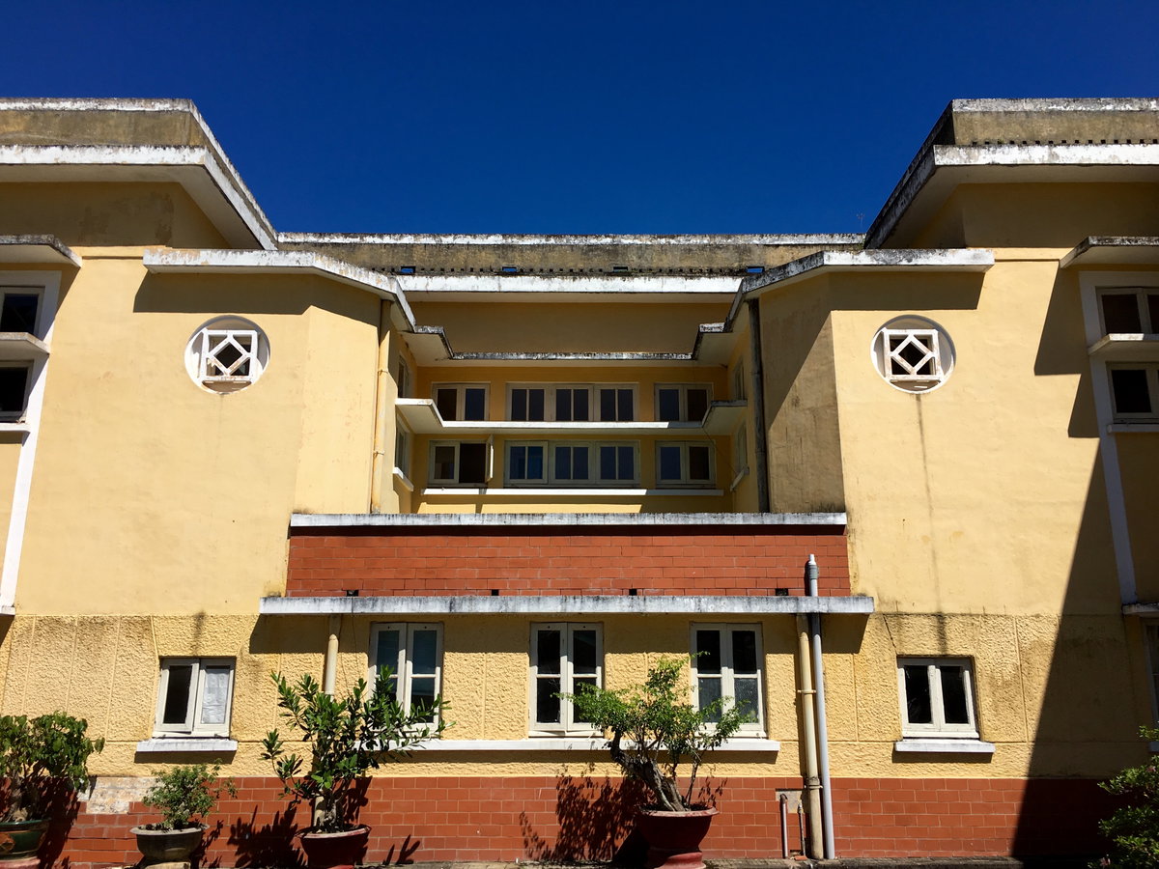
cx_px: 580
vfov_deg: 48.2
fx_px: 971
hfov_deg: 61.7
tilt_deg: +15.3
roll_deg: -0.9
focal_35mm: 29
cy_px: 434
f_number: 2.2
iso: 25
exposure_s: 1/2024
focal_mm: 4.15
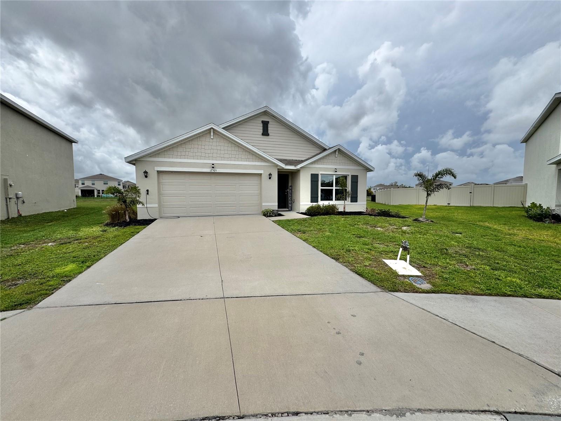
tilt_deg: -4.3
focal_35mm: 14
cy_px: 210
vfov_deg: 85.7
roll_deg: -0.4
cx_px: 280
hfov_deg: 102.1
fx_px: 227
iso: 50
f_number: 2.2
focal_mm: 2.22
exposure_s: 1/2584
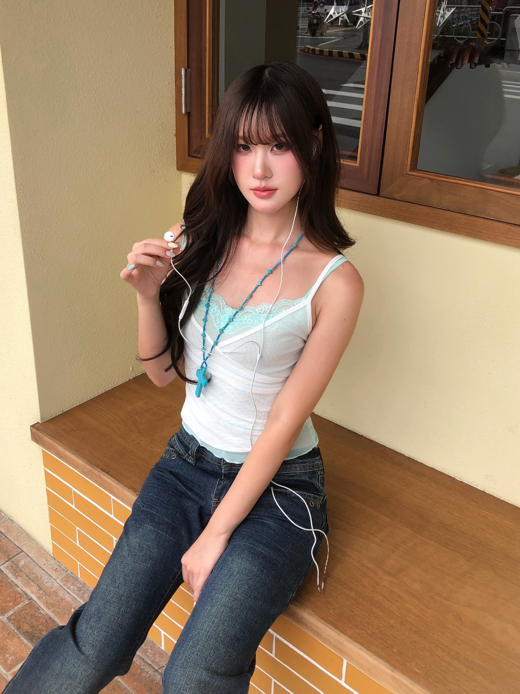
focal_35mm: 33
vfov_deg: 55.1
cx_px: 249
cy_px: 292
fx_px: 661
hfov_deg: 42.9
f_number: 1.8
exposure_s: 1/534
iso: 20
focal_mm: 3.99
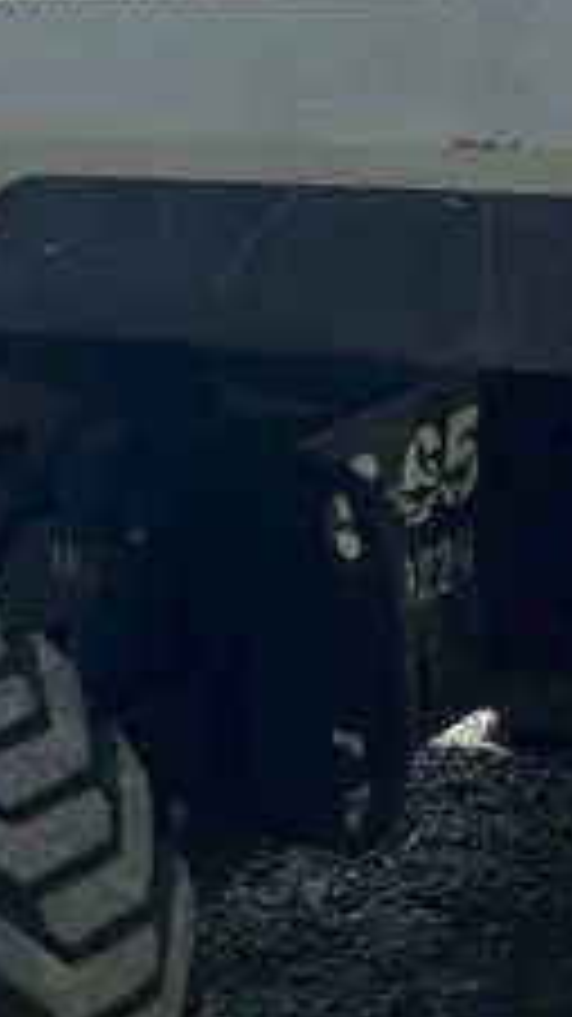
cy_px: 52
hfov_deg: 13.1
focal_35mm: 92
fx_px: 2483
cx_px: 131
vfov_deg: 22.5
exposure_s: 1/4149
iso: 50
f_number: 1.6
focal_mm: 5.1
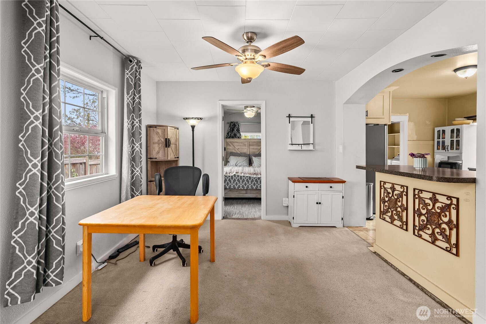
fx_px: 216
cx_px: 243
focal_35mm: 16
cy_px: 162
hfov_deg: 96.7
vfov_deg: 73.8
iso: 1000
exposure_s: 1/13
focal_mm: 16
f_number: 7.1
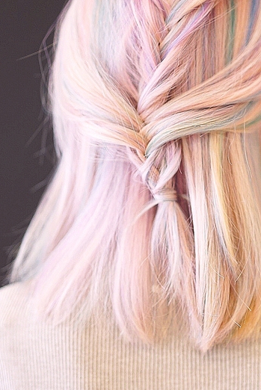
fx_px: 1096
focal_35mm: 101
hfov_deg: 13.5
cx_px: 193
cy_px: 216
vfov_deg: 20.2
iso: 400
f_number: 2
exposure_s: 1/80
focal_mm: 55
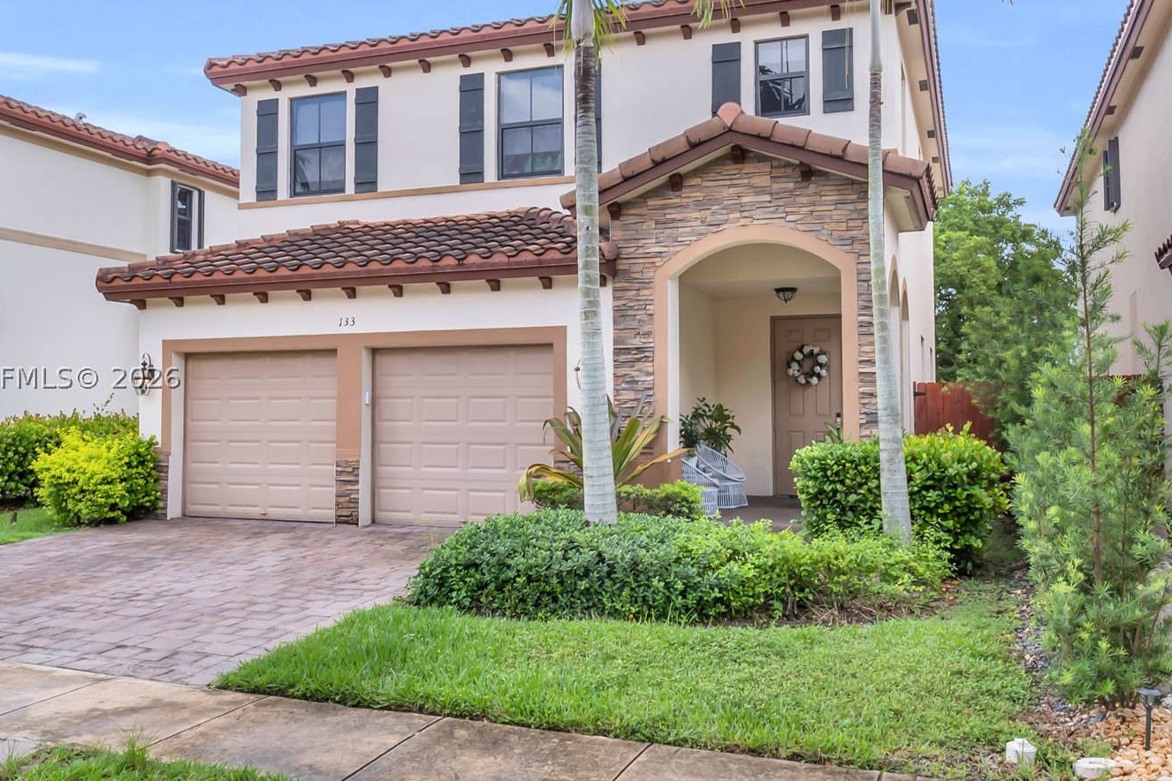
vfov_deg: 41.1
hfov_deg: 58.6
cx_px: 527
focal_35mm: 32
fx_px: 1042
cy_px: 376
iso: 100
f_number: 11
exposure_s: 1/40
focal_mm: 17
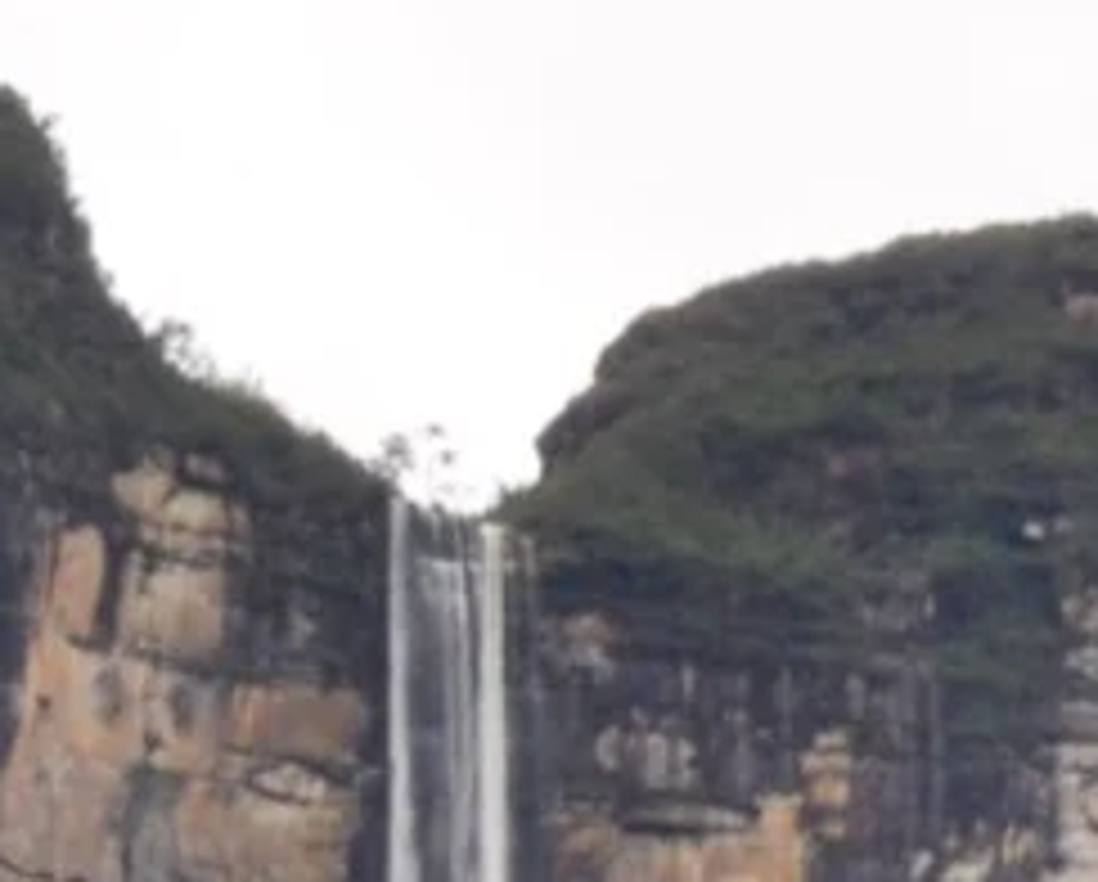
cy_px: 1906
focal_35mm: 353
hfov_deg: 5.5
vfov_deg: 4.3
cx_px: 468
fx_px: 11490
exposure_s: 1/10
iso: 100
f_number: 16
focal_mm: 32
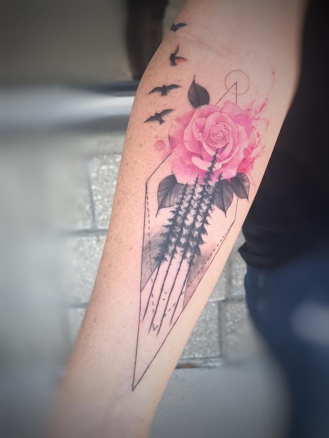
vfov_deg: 33.8
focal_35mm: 57
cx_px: 164
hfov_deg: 25.7
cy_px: 219
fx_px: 722
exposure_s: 1/96
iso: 20
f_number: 2.8
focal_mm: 6.6
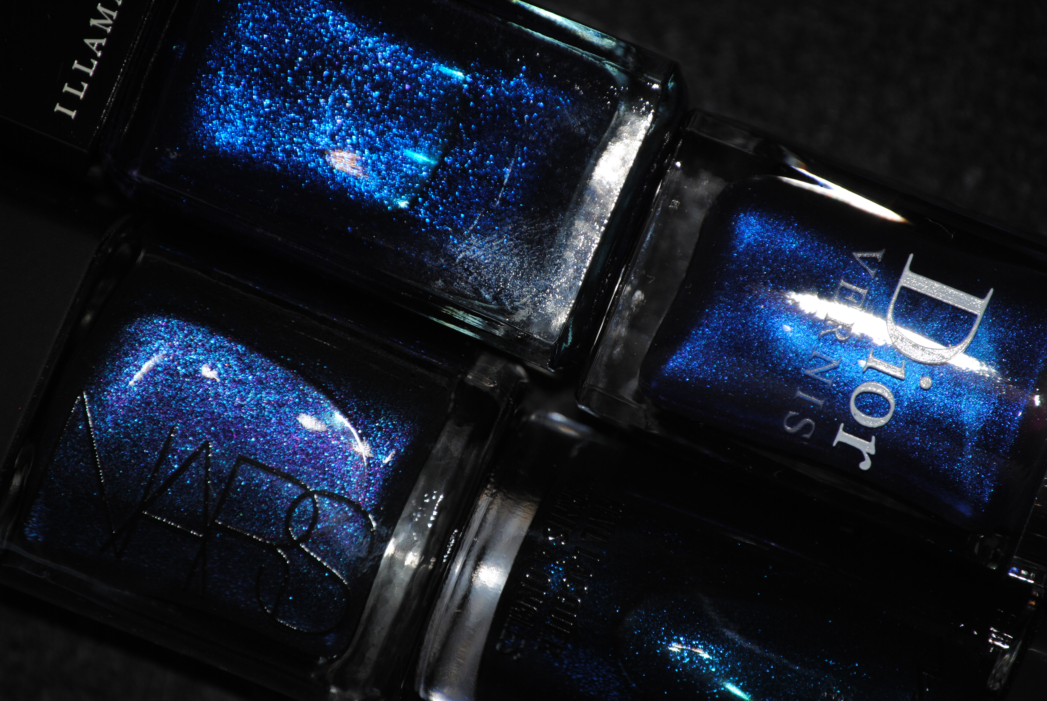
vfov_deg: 4.6
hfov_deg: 6.9
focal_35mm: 300
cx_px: 524
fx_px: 8735
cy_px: 350
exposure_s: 1/125
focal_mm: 200
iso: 100
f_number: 5.6
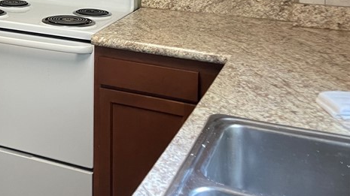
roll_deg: +0.9
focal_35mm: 60
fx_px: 557
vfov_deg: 18.5
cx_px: -33
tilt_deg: -2.7
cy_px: -65
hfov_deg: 31.1
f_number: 1.6
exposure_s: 1/60
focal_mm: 5.1
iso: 200
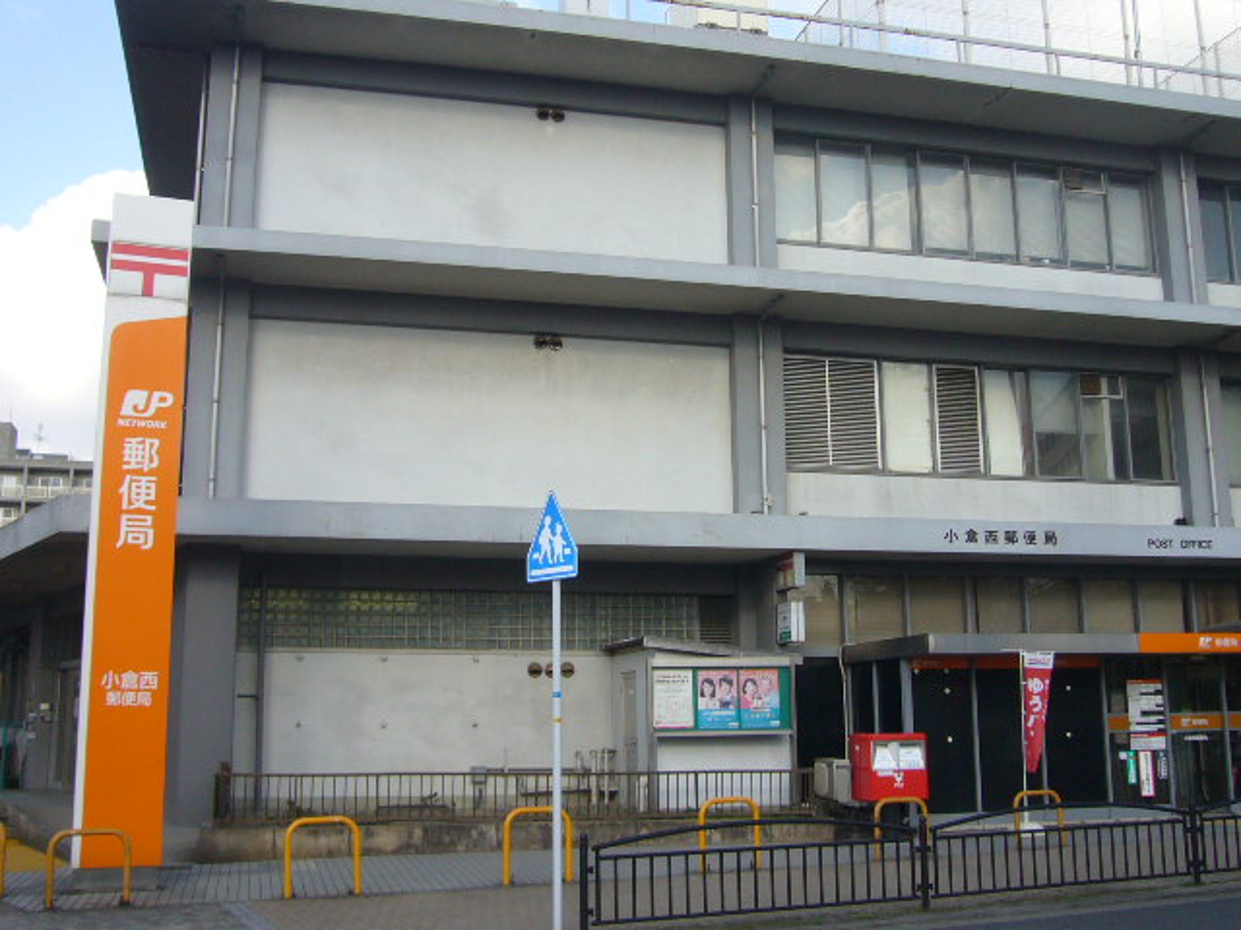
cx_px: 620
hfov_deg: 46.8
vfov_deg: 36.0
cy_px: 465
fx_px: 1434
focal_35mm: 40
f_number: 5.6
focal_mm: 4.7
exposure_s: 1/160
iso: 80
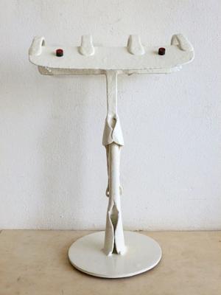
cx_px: 110
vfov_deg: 42.1
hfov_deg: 32.2
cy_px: 148
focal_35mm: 45
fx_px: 383
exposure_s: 1/60
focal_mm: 8
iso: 250
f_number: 3.9
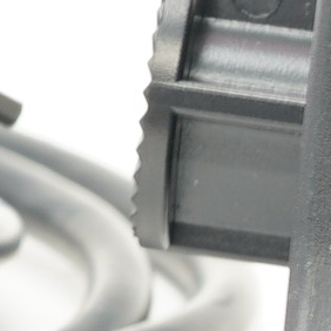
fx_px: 8817
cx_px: -110
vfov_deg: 2.2
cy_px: 38
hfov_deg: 2.1
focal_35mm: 815
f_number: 11
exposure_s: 1/1.25
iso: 200
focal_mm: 90
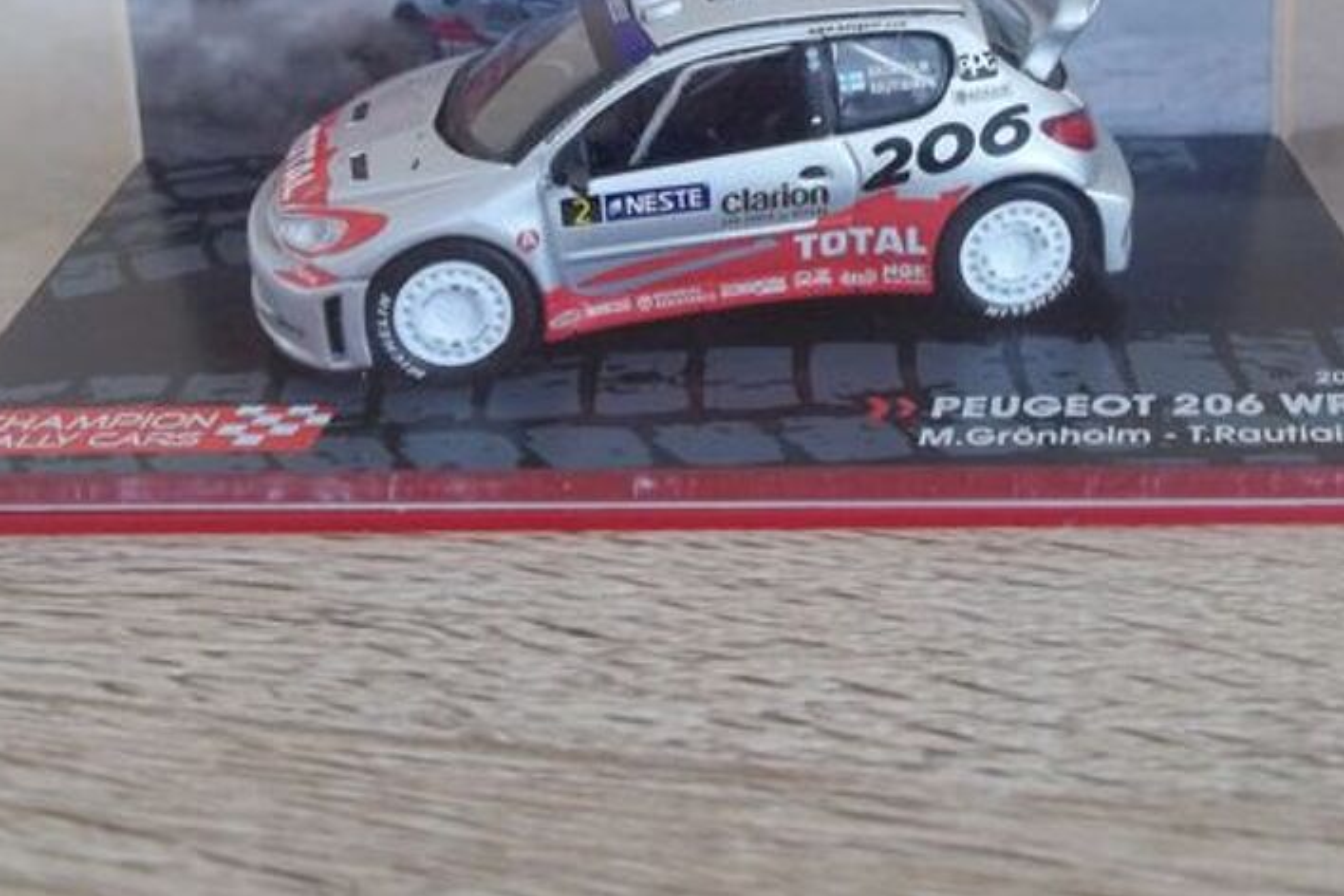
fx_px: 1755
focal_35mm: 47
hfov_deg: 41.9
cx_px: 691
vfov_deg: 28.3
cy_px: 249
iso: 160
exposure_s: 1/15
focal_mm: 5.7
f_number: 2.9
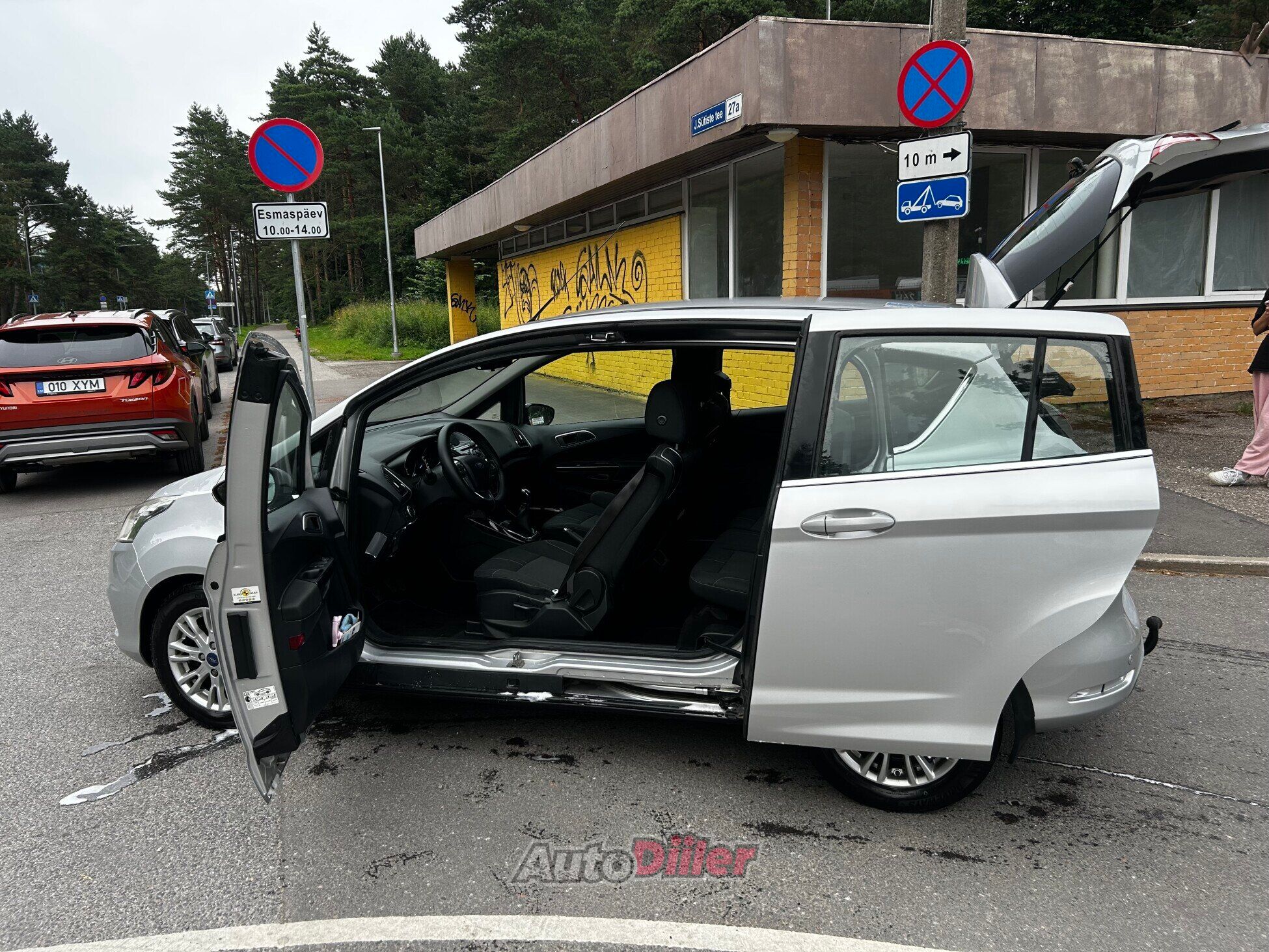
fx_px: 953
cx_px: 634
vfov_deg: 53.1
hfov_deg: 67.3
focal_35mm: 26
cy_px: 476
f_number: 1.5
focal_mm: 5.7
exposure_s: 1/216
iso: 40
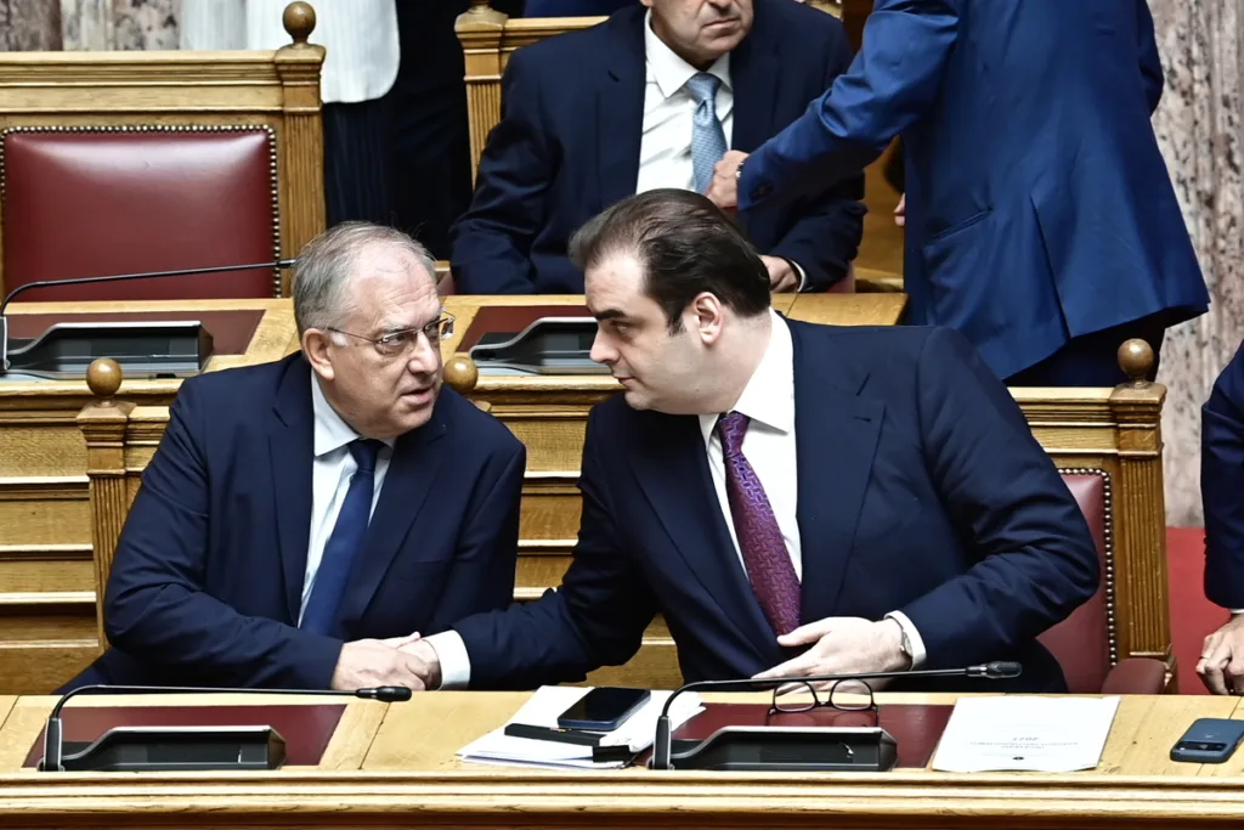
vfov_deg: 6.1
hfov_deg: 9.1
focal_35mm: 225
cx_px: 622
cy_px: 415
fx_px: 7776
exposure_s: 1/125
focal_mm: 150
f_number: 4
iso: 800
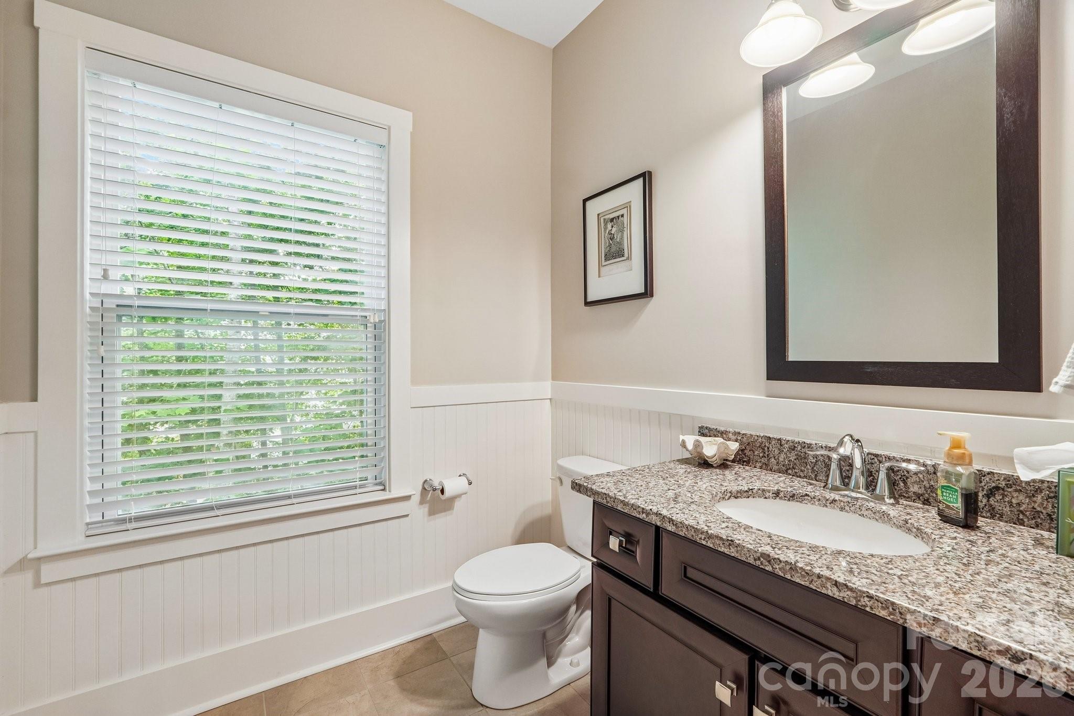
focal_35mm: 15
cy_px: 358
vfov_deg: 77.3
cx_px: 537
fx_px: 447
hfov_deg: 100.4
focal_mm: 10
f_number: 8
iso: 400
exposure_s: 1/8
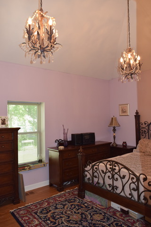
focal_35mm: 27
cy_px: 114
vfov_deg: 67.4
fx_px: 170
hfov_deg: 47.9
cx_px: 76
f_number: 5.6
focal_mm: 18
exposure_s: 1/125
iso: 800
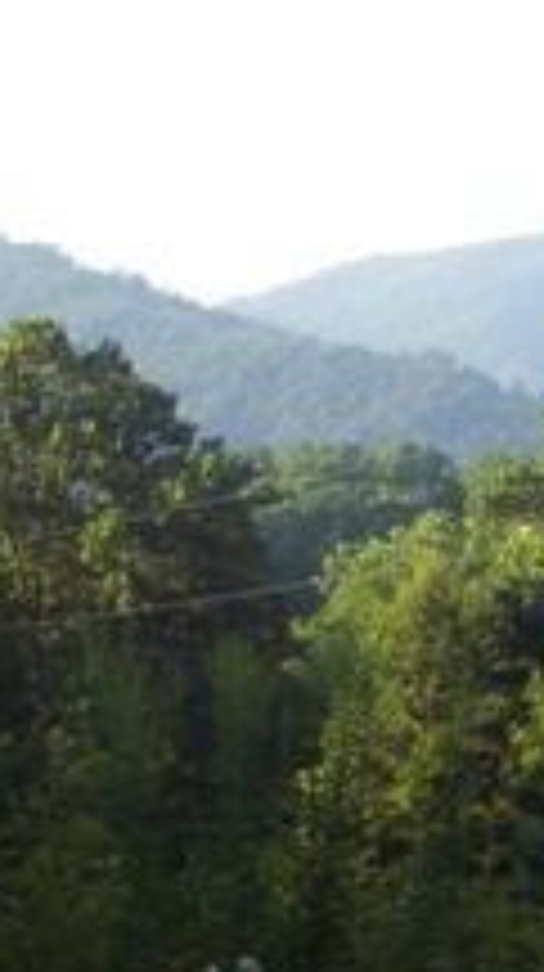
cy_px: 556
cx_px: 1110
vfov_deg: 18.2
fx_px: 3035
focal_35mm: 118
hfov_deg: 9.5
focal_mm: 8
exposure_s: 1/125
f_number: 4.8
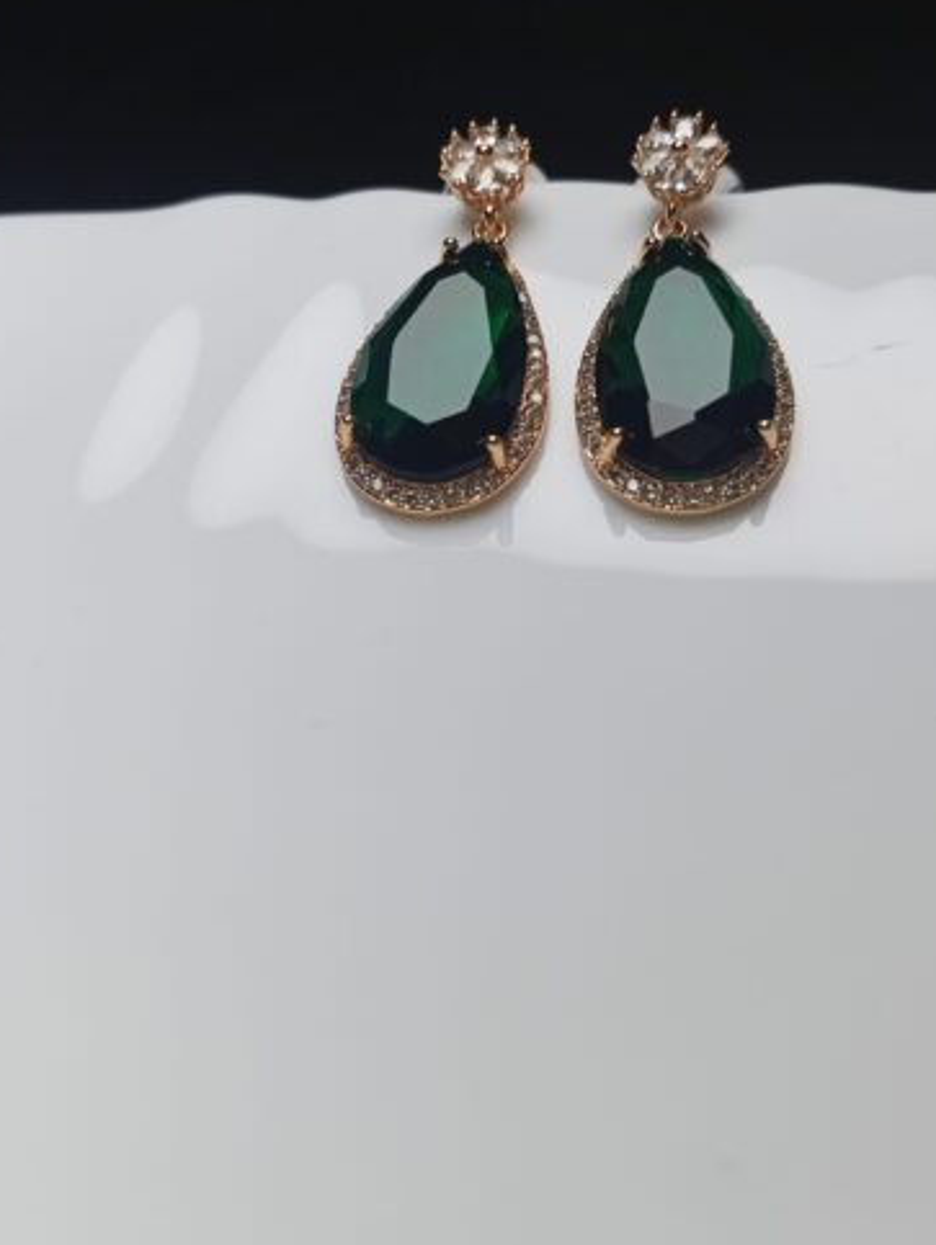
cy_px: 540
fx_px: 1152
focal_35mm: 32
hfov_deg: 44.2
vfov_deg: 56.6
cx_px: 456
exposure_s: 1/187
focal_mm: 3.98
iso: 50
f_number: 1.8
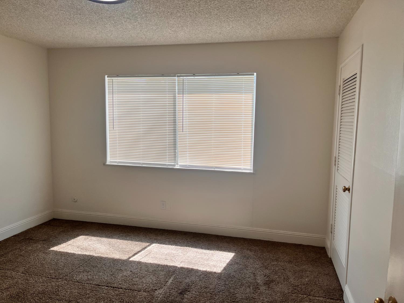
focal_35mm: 26
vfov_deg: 53.1
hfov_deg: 67.3
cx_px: 202
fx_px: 303
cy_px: 152
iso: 50
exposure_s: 1/450
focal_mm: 5.1
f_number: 1.6
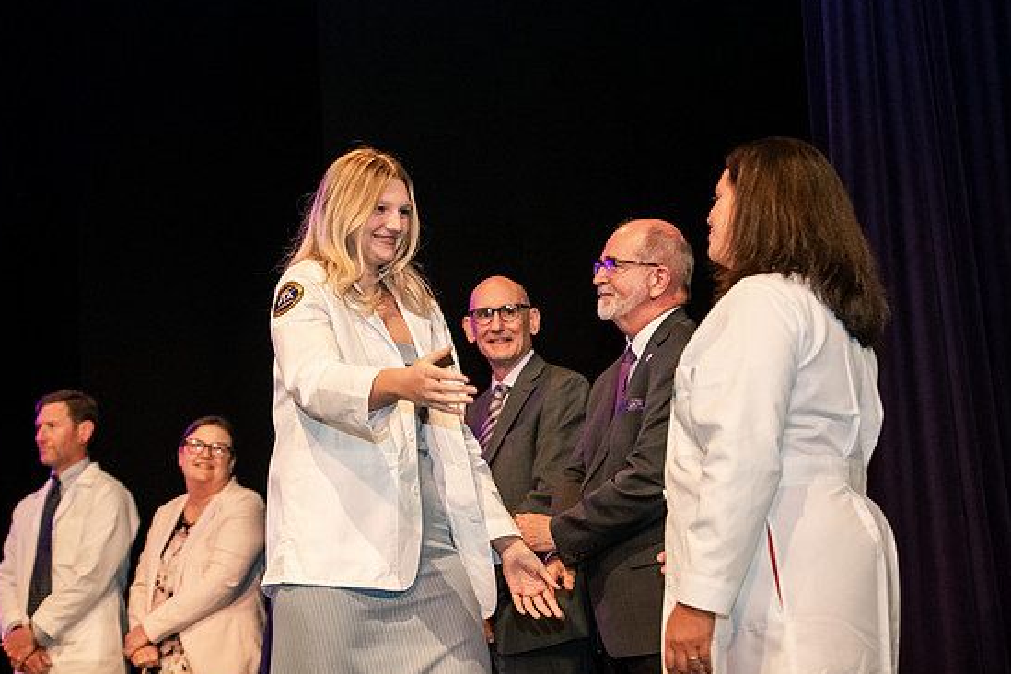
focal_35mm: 74
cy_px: 343
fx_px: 2078
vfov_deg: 18.4
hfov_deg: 27.3
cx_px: 506
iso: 3200
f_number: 3.5
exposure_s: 1/200
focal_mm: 70
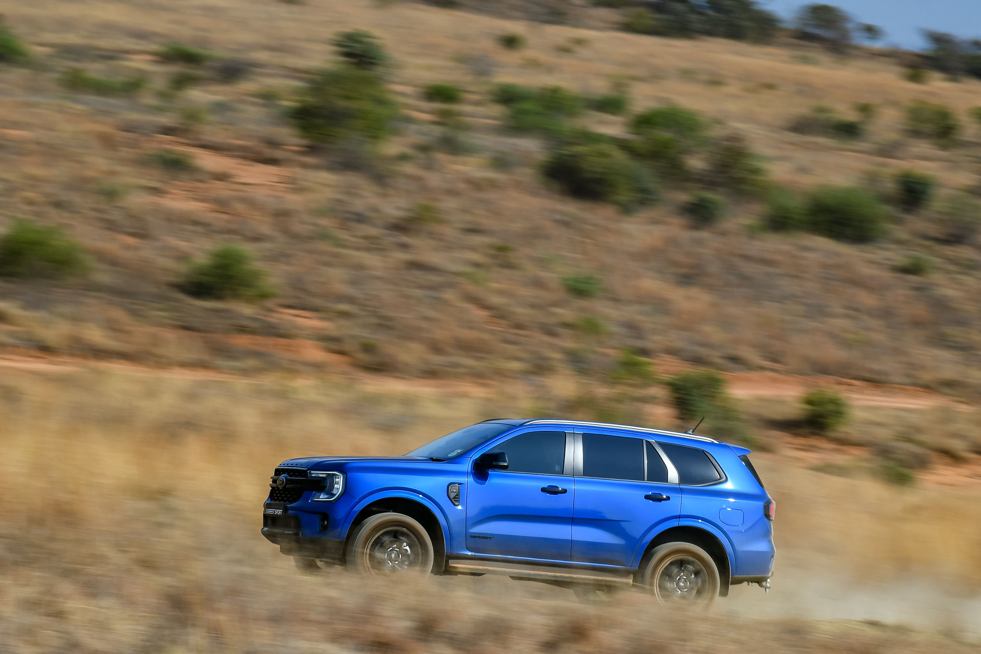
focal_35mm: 132
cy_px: 373
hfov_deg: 15.5
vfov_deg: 10.4
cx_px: 636
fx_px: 3597
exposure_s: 1/60
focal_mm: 66
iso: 100
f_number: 13
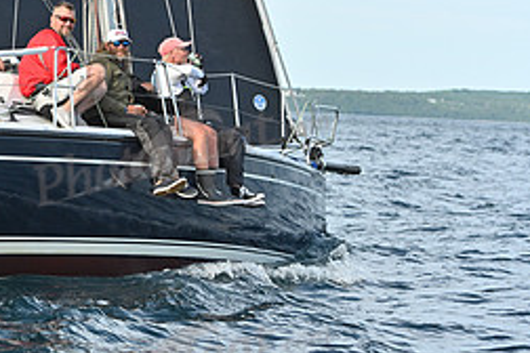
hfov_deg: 10.3
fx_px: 2915
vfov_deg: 6.9
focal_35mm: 198
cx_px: -74
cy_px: 72
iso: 320
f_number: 4.5
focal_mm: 86
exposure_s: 1/1250
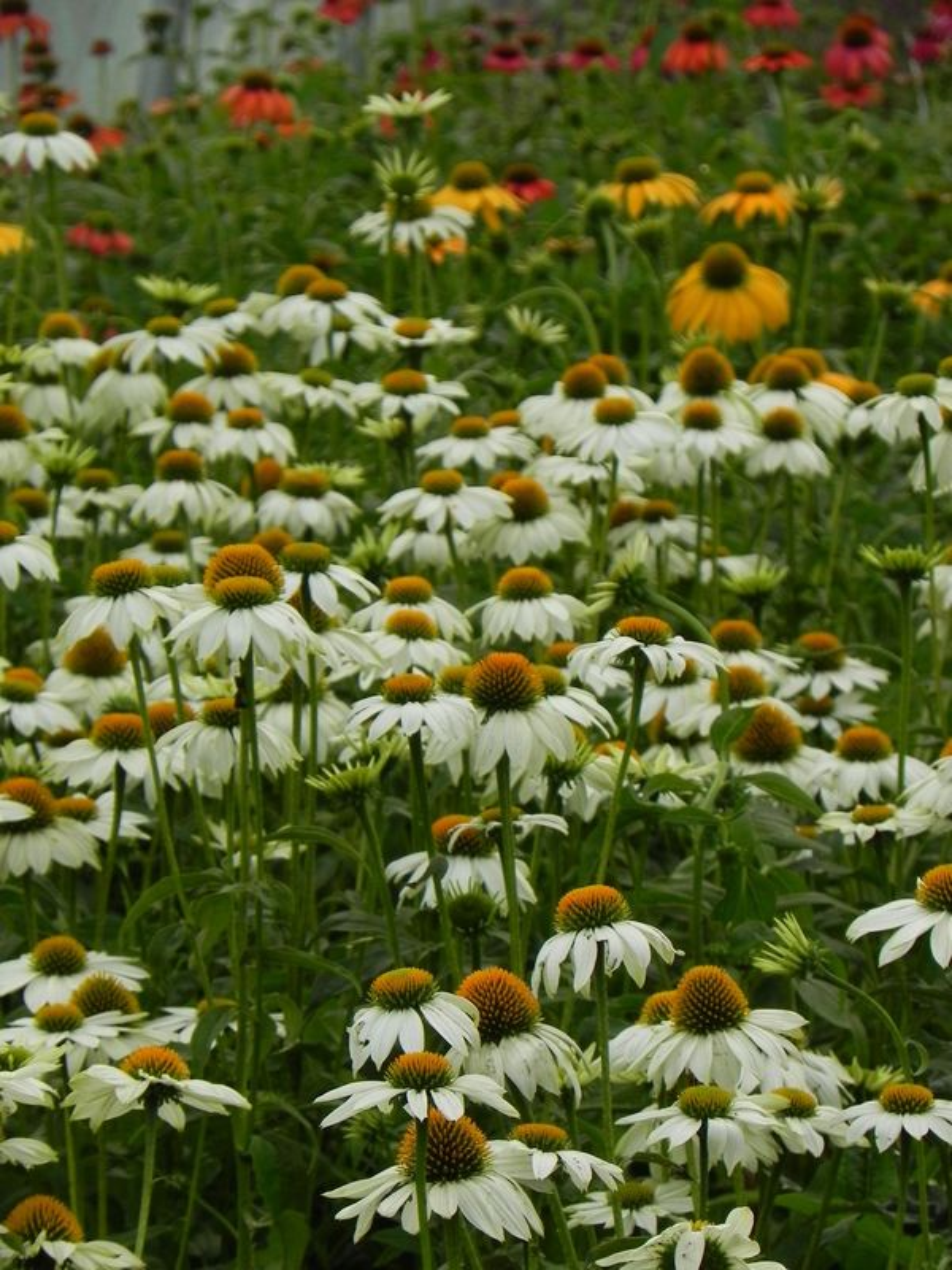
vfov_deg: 8.0
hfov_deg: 6.0
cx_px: 476
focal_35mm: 247
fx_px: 9057
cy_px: 635
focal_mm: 44
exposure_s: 1/80
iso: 160
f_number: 5
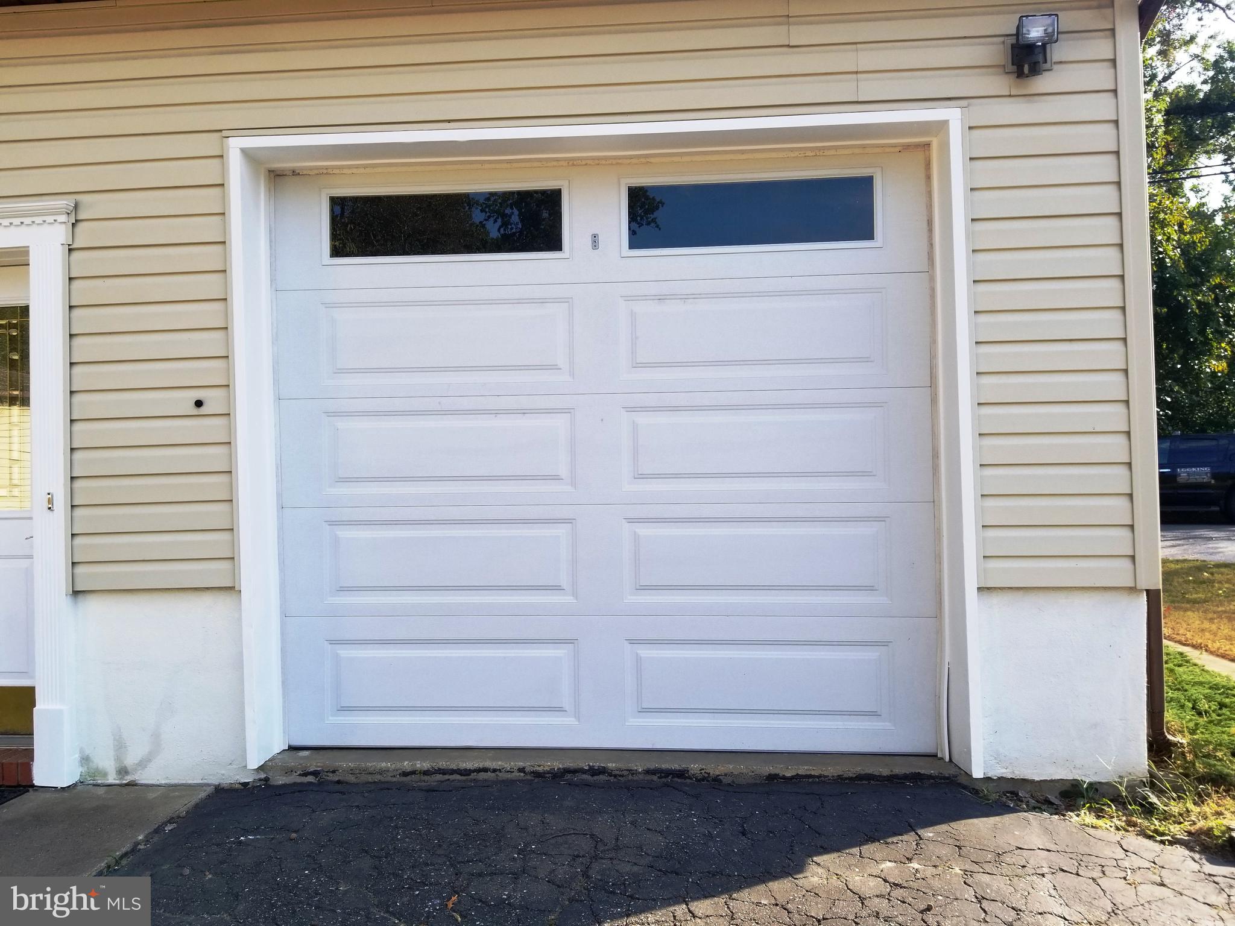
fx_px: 928
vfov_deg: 53.1
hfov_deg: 67.3
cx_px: 618
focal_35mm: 26
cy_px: 463
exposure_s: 1/642
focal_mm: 4.25
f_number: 1.7
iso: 50
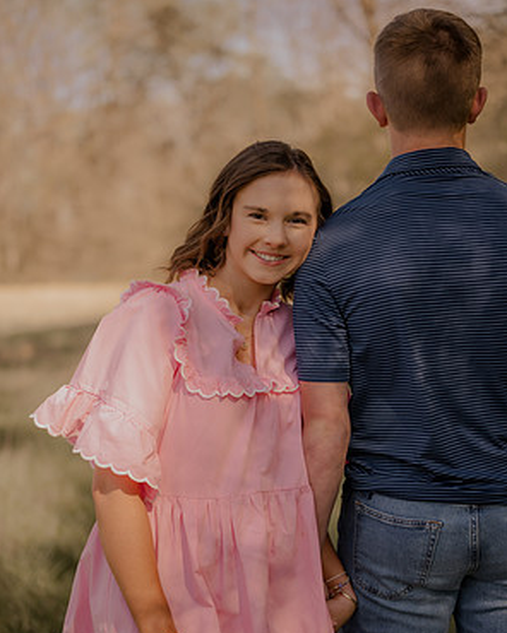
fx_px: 1069
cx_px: 253
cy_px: 370
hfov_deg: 26.7
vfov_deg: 32.9
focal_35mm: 57
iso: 100
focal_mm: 50
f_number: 1.8
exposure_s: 1/1250
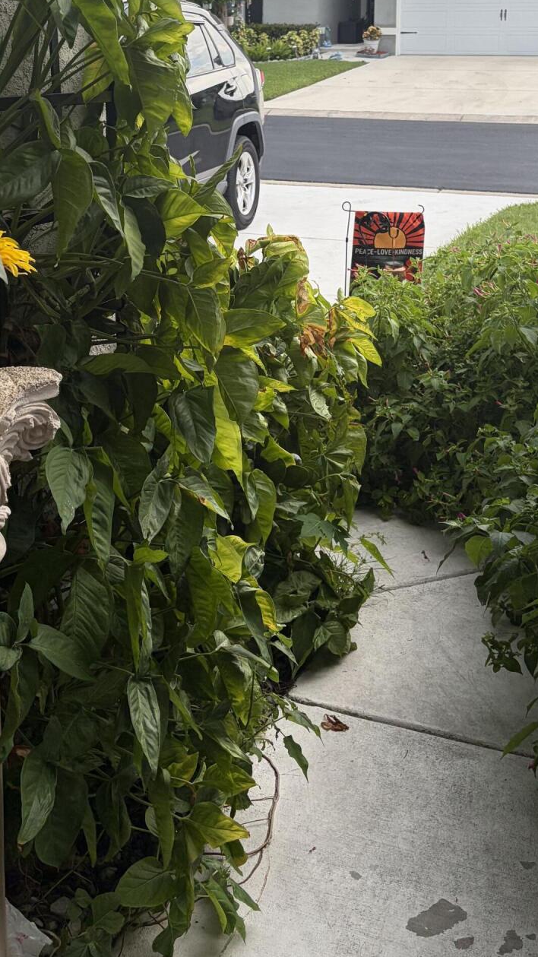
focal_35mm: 45
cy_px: 228
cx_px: 277
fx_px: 1141
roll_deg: +0.3
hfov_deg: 26.5
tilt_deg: -10.9
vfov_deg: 43.8
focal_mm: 5.96
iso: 50
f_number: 1.6
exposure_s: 1/1032
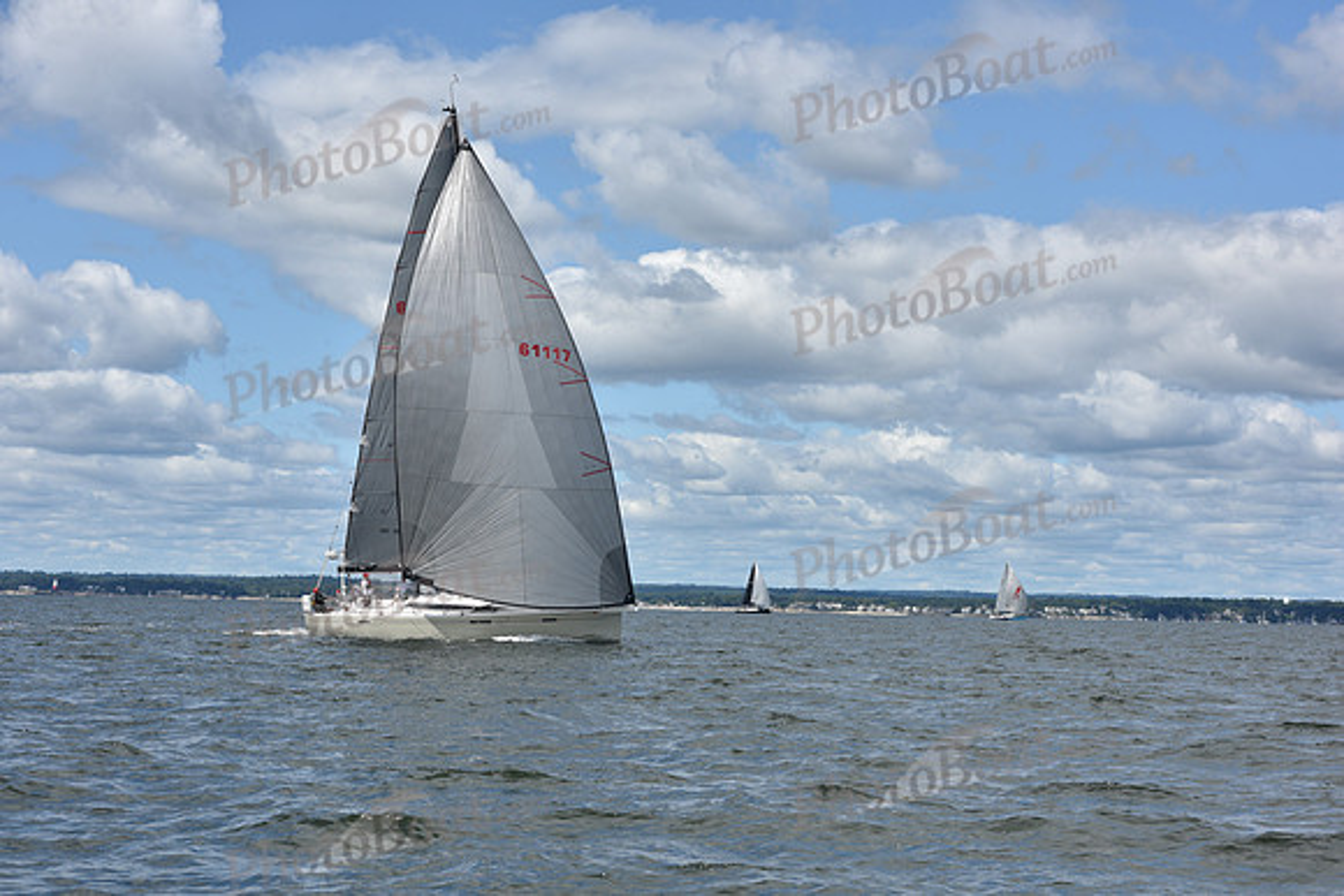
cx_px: 672
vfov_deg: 19.5
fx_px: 2614
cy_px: 448
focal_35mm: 70
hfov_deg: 28.8
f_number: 10
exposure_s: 1/800
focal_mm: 70
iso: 250
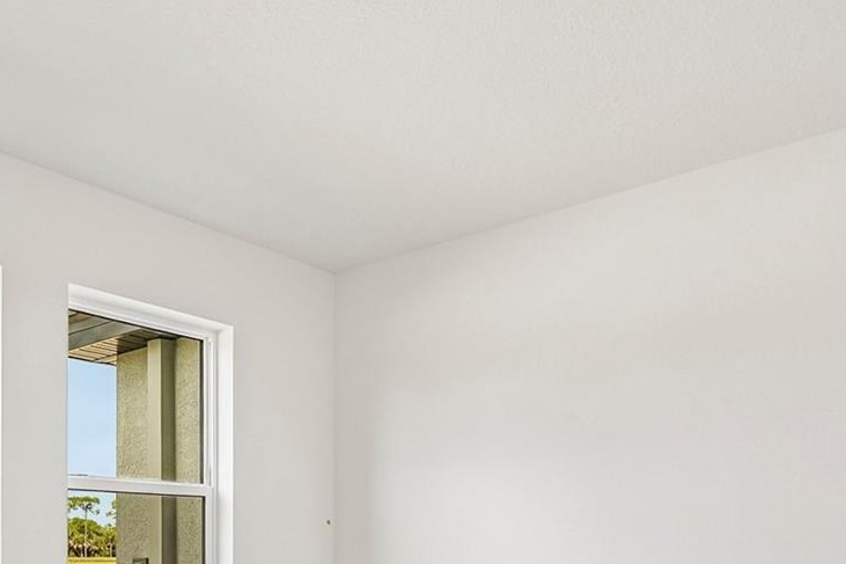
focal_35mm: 35
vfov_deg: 34.9
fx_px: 822
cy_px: 542
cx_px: 273
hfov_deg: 53.2
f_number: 8
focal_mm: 16
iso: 400
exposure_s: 1/100
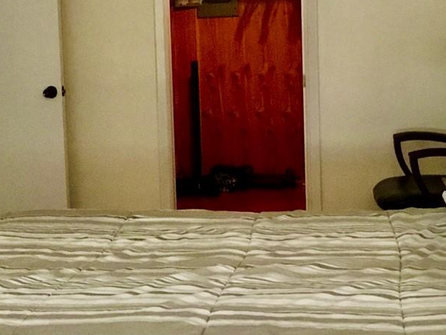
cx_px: 123
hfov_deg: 23.6
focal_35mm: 82
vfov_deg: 17.9
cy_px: 97
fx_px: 1057
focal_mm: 3.3
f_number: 2.4
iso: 200
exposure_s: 1/30
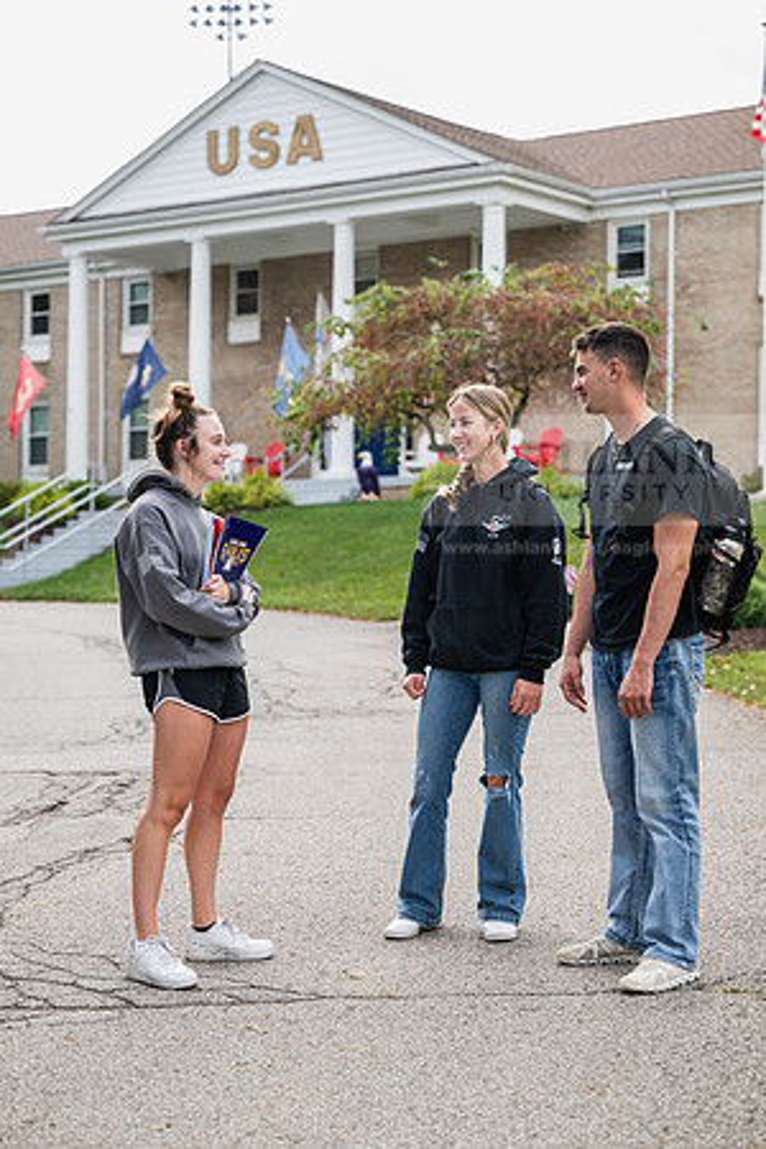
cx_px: 383
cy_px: 574
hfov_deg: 19.5
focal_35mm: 70
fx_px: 2234
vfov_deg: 28.8
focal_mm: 70
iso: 200
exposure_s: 1/500
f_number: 3.5
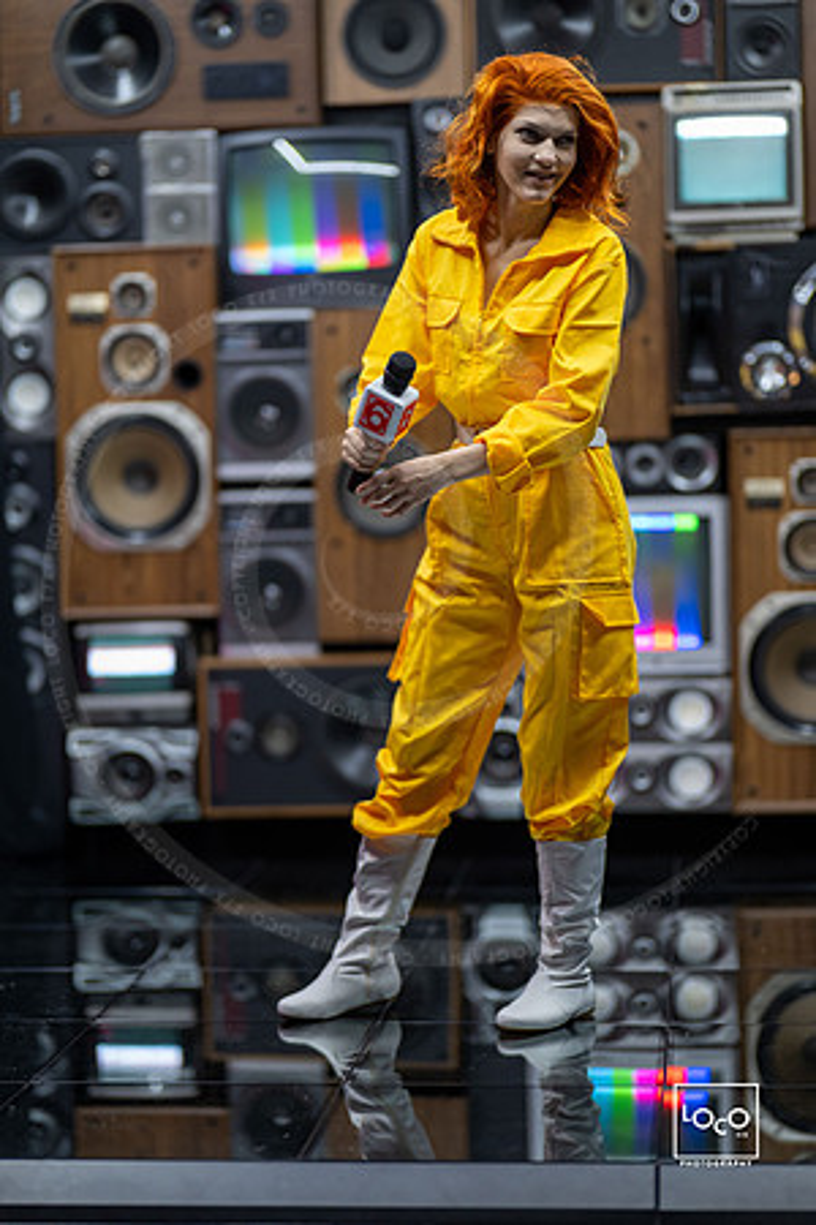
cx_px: 408
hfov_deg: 16.1
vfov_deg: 23.9
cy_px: 612
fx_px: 2890
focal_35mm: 85
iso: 800
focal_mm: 85
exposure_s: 1/250
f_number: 1.2
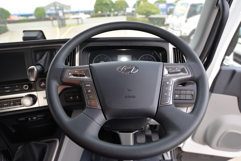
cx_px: 120
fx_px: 134
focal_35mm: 20
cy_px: 80
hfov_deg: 84.0
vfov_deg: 62.0
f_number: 3.5
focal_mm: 20
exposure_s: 1/125
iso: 200
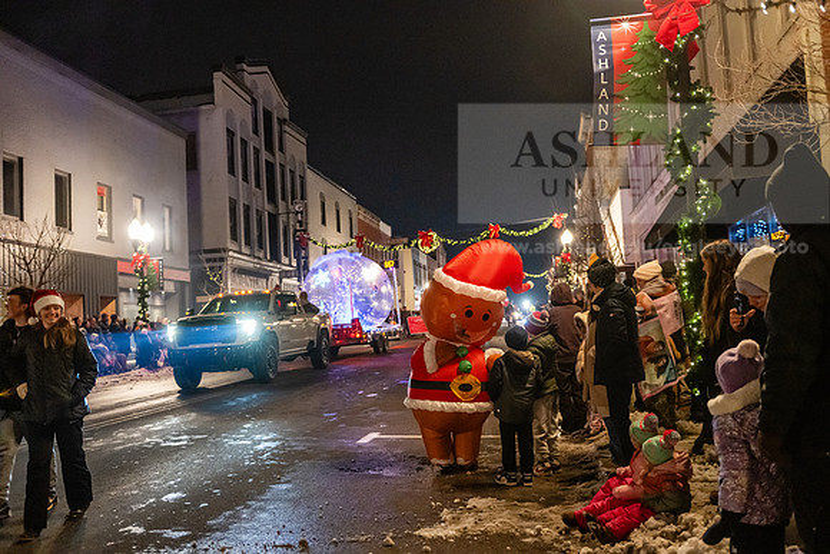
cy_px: 277
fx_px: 807
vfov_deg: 37.9
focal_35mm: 35
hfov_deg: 54.4
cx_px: 415
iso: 5000
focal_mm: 35
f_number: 3.2
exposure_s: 1/200
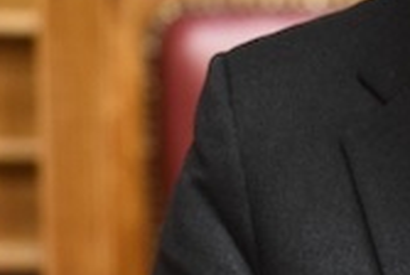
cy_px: 107
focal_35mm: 2300
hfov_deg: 0.9
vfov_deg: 0.6
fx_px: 26241
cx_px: 636
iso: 3200
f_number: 5
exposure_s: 1/250
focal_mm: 500
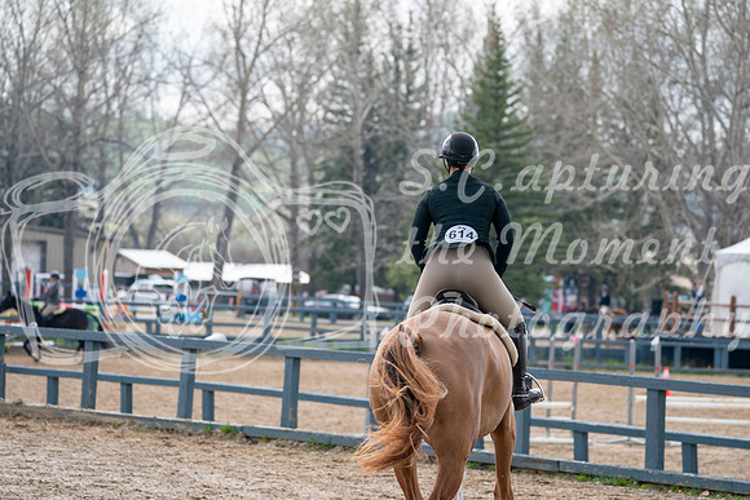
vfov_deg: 7.9
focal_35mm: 175
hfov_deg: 11.7
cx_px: 375
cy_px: 250
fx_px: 3647
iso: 100
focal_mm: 175
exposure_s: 1/250
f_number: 5.6
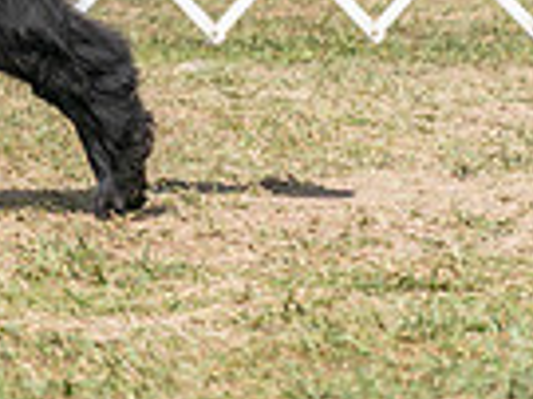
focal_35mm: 653
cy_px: -419
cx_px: -527
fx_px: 10046
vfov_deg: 2.3
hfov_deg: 3.0
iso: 200
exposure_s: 1/1600
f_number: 4.5
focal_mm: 136
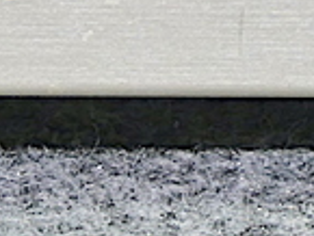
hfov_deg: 1.4
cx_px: 193
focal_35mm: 1415
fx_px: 12846
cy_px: -377
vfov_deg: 1.1
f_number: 5.6
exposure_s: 1/2.5
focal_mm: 38.4
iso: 100
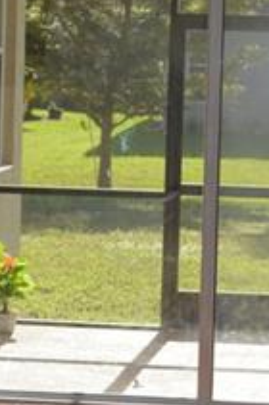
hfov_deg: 9.6
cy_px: 134
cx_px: 161
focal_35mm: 142
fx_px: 1597
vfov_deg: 14.4
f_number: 4.5
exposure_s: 1/200
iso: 100
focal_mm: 26
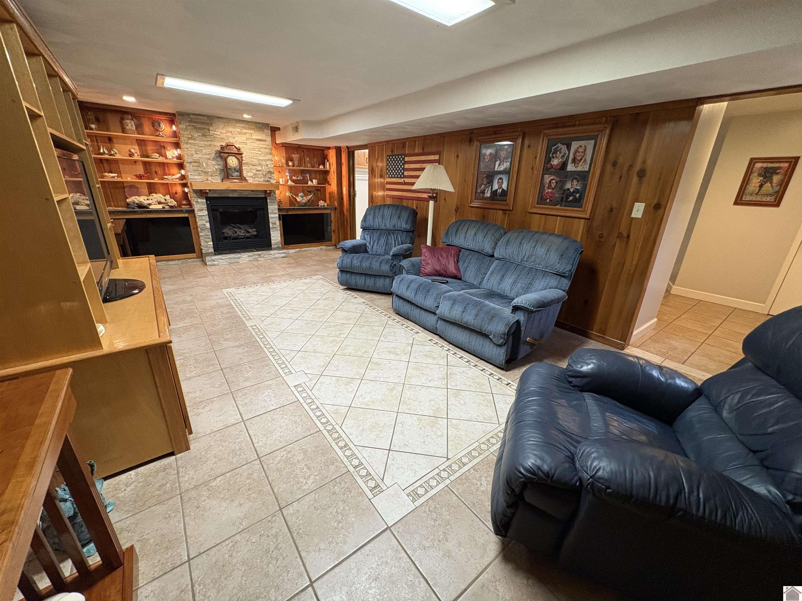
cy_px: 300
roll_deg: -2.0
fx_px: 324
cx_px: 401
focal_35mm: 14
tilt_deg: -18.7
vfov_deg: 85.7
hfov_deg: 102.1
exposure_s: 1/60
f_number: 2.2
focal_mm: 2.22
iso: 250
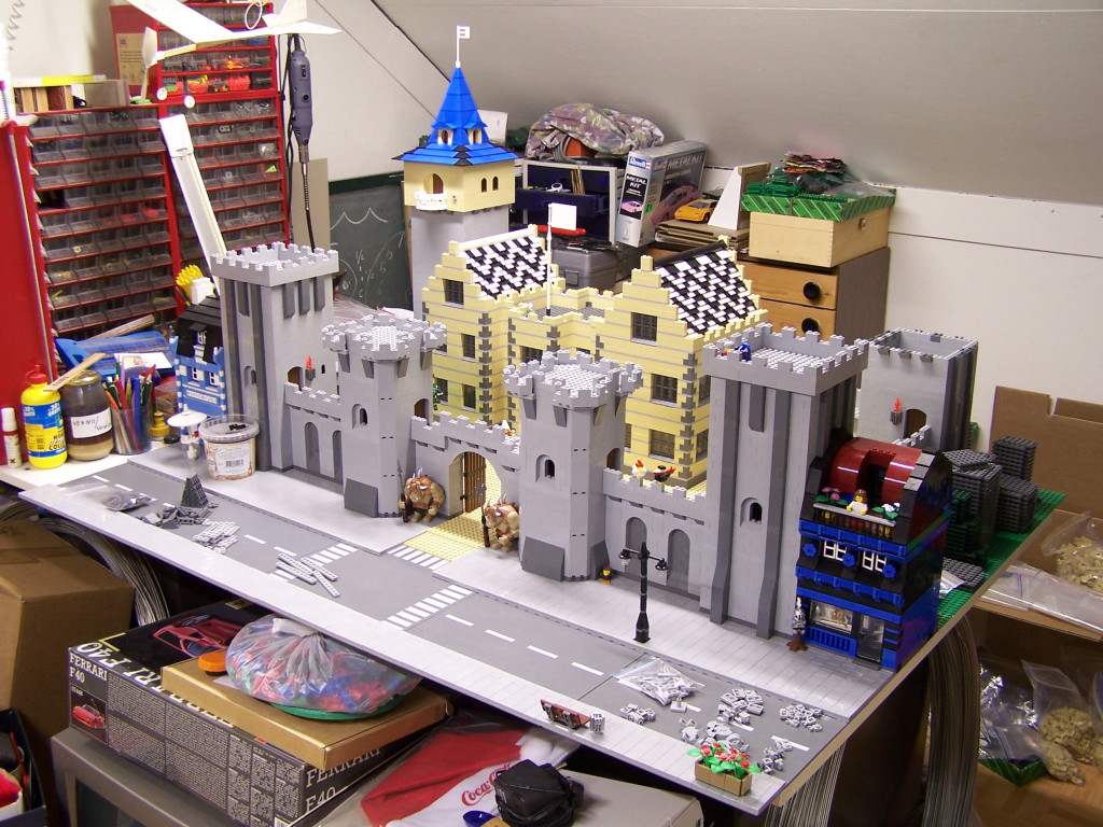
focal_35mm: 38
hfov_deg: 49.0
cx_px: 552
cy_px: 414
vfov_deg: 37.7
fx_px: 1211
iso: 80
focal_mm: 6.3
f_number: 2.8
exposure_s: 1/6
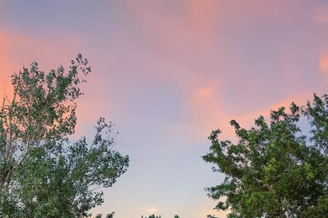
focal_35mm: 66
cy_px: 309
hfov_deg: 26.9
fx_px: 601
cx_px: 396
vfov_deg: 18.6
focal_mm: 23
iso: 1600
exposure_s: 2.5
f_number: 8
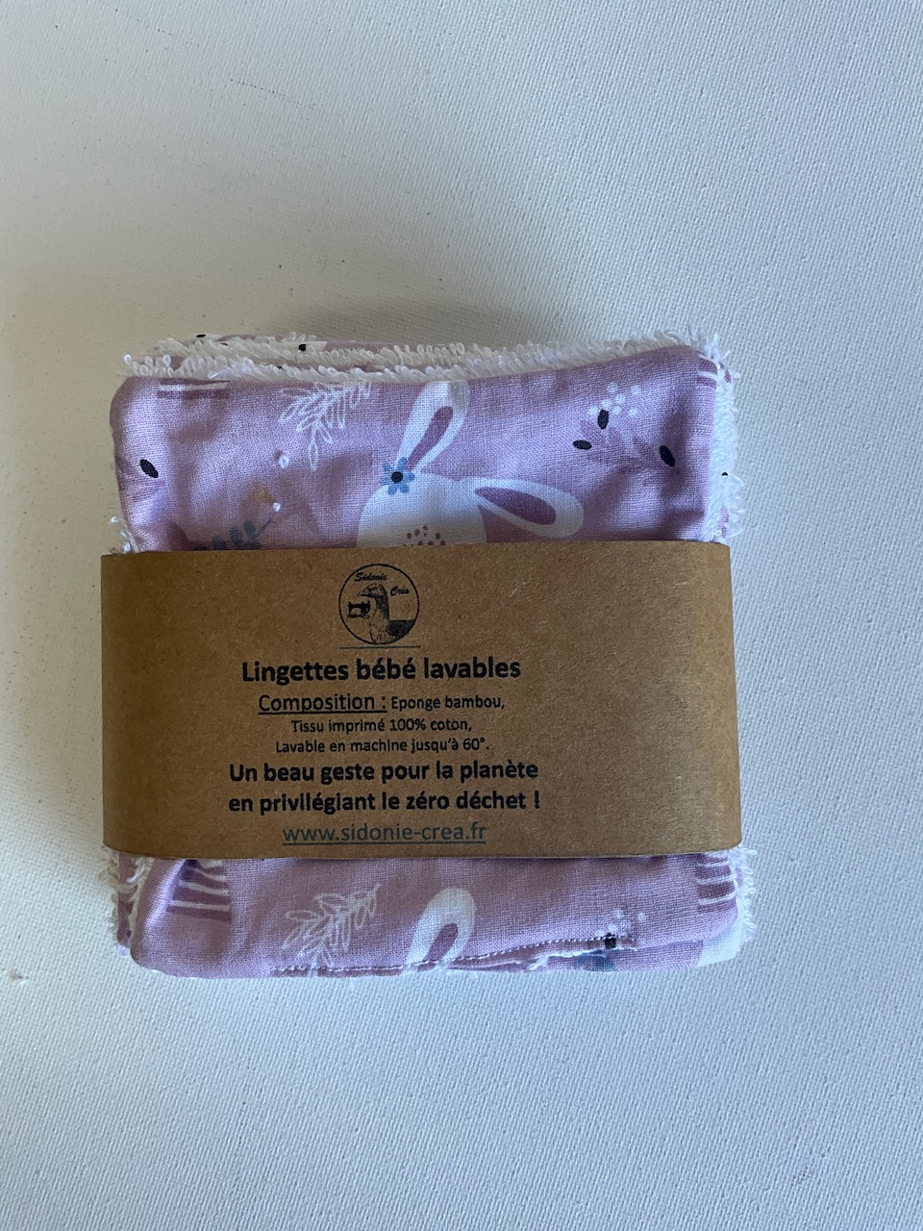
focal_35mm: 29
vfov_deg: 61.7
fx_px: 1031
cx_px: 462
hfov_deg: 48.2
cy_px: 616
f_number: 1.8
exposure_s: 1/100
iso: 32
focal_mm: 3
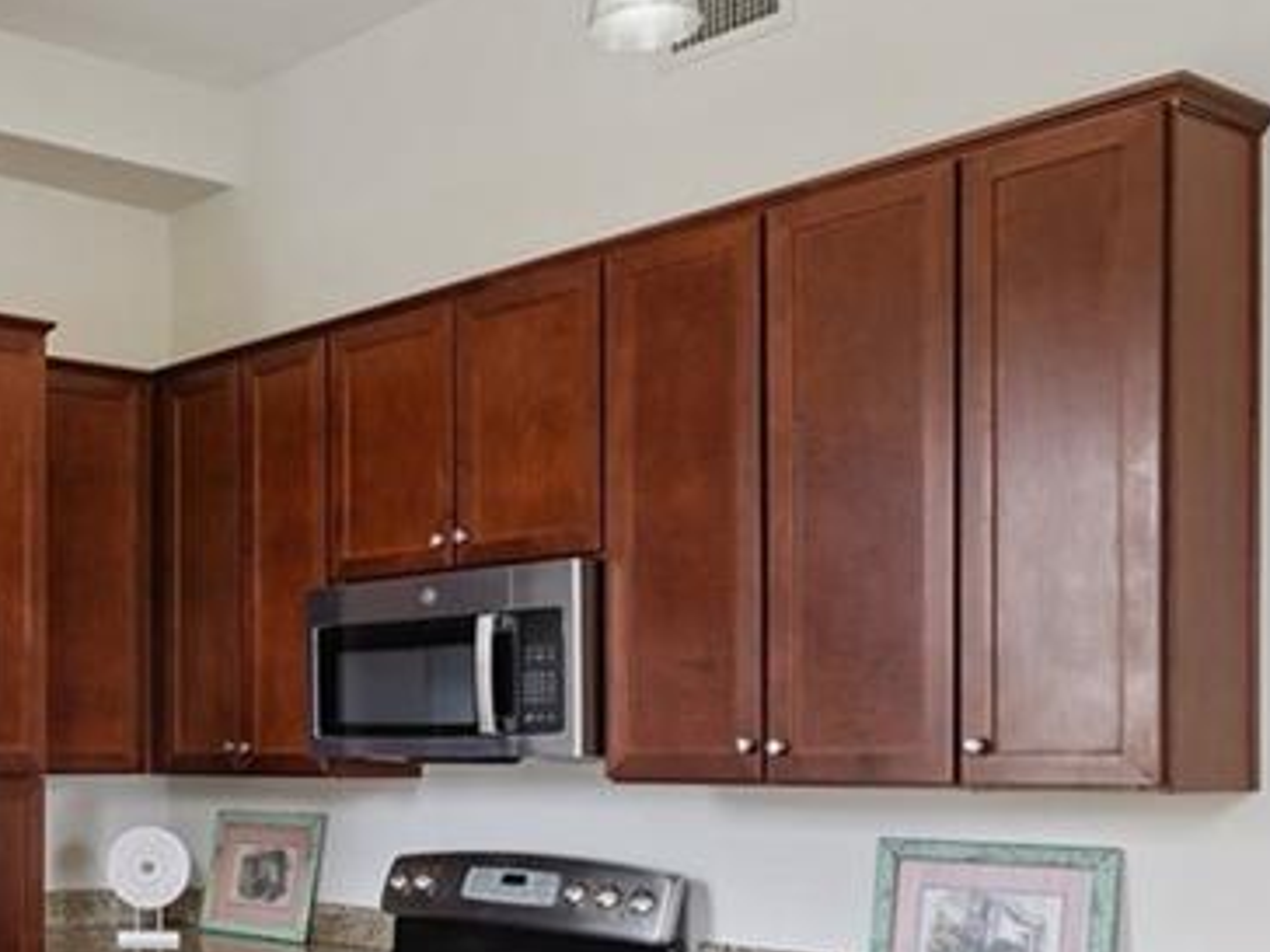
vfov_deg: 30.9
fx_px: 1688
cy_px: 727
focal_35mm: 46
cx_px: -73
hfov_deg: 36.0
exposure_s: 1/40
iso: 800
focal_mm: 17
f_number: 11
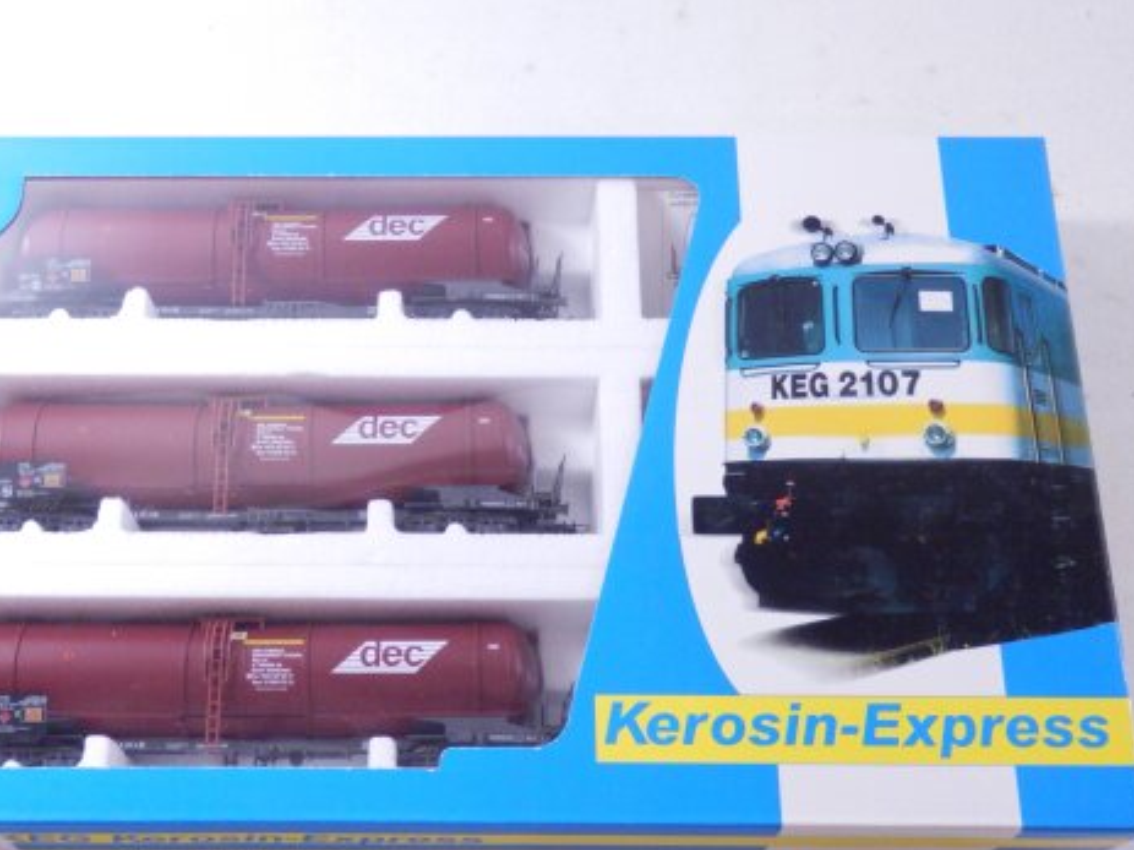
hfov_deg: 39.5
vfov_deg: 30.2
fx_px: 1572
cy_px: 468
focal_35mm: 48
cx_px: 453
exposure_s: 1/160
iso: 500
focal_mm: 6.6
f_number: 3.6
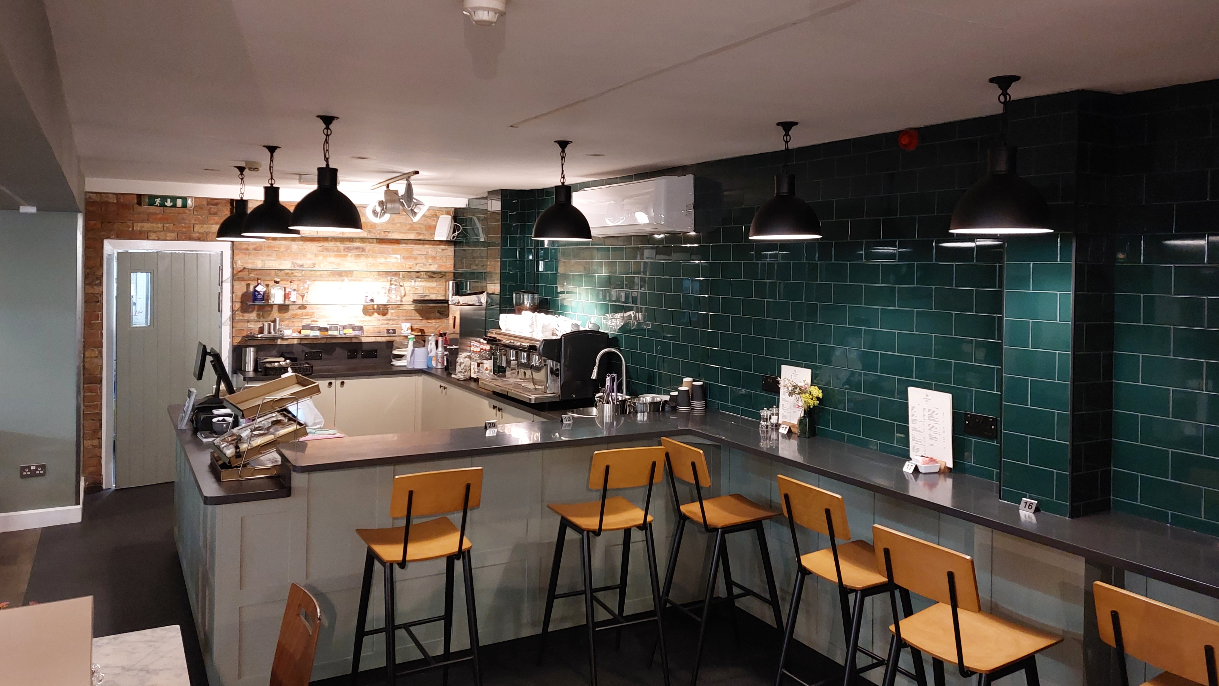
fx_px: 873
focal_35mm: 27
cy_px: 278
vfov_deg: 42.7
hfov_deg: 69.9
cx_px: 622
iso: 500
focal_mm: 5.23
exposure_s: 1/50
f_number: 1.8
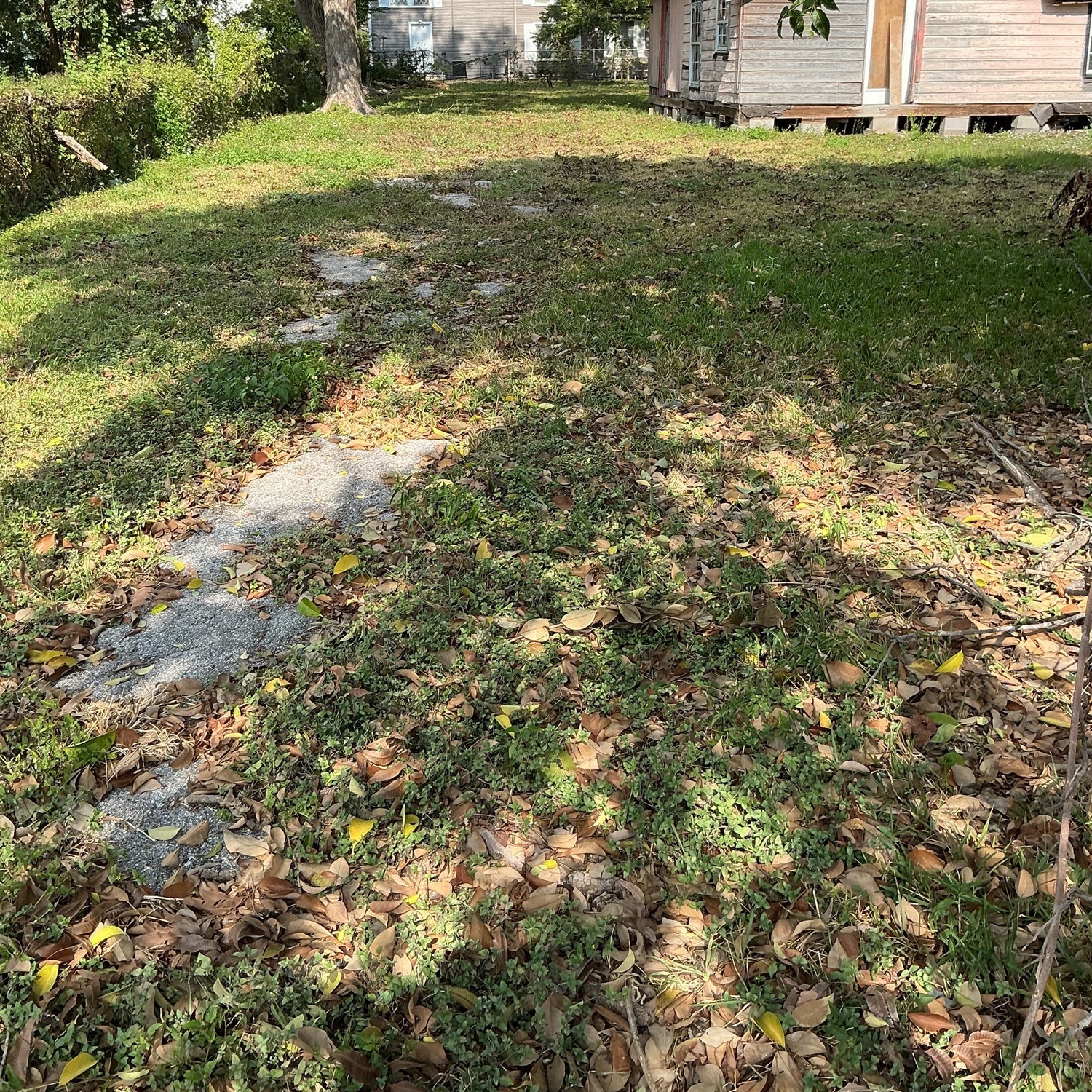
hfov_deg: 47.2
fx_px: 1249
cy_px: 395
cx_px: 551
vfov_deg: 46.7
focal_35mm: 35
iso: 25
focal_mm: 3
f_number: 1.8
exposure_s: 1/691
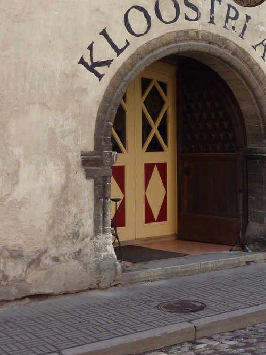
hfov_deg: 20.1
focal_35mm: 72
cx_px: 223
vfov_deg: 26.8
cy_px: 102
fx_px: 738
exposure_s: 1/250
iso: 160
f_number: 4
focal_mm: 6.5
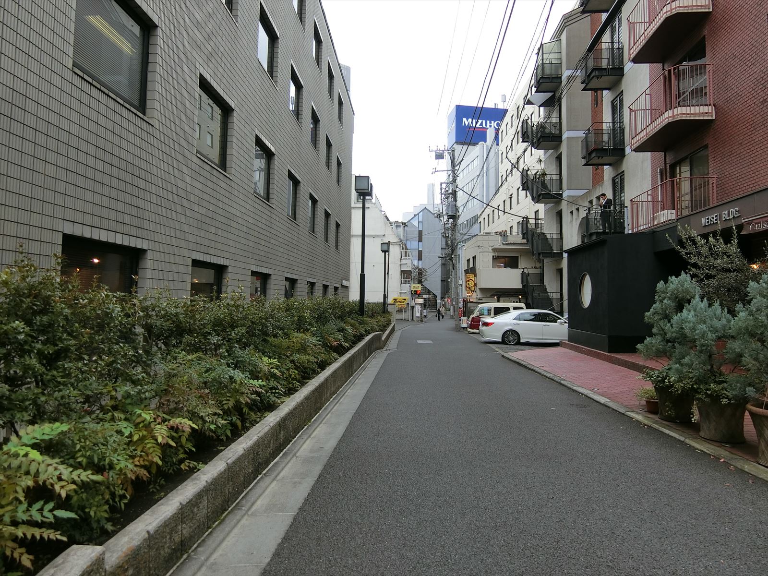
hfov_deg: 84.7
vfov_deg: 68.7
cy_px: 288
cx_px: 384
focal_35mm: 19
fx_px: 422
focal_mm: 4.06
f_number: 2.7
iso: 80
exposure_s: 1/250
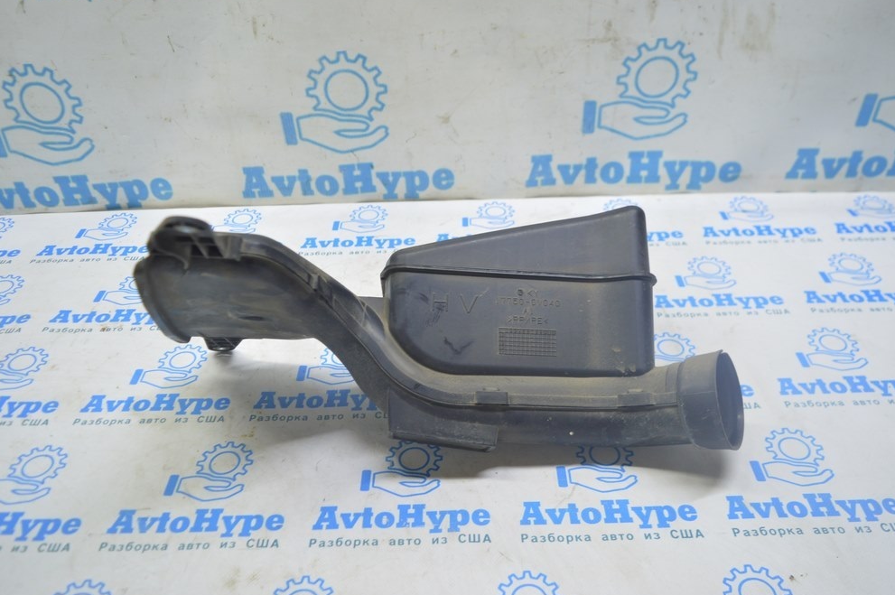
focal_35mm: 31
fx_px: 770
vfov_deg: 42.3
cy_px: 295
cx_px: 448
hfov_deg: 60.3
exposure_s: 1/40
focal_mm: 20
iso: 400
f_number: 3.5
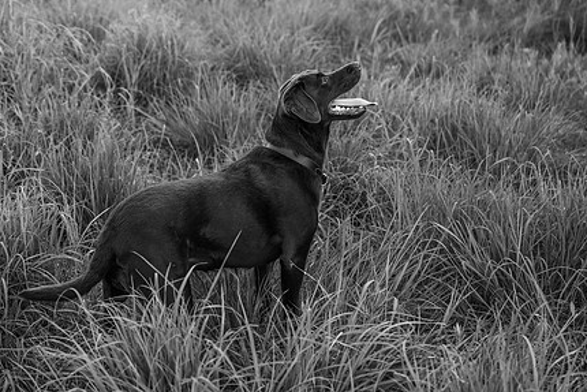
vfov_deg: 21.9
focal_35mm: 62
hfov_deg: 32.2
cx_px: 223
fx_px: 1011
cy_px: 189
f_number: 3.2
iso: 320
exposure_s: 1/500
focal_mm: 46
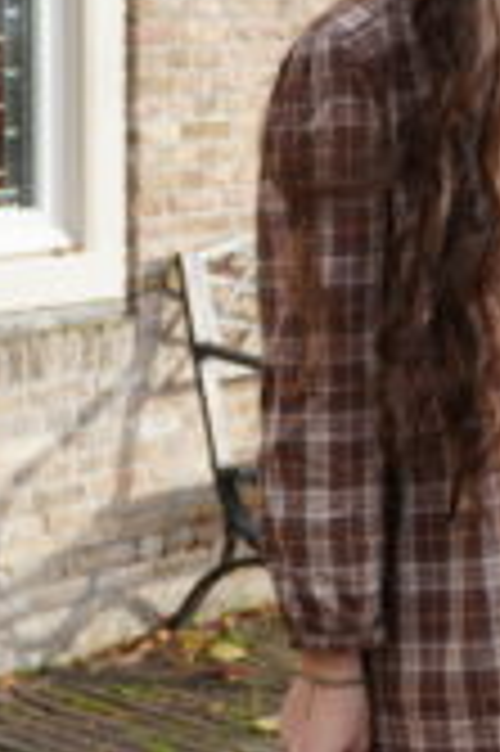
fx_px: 2784
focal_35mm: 133
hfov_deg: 10.1
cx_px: 617
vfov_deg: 15.3
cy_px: 221
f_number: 5
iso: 125
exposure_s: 1/160
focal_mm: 33
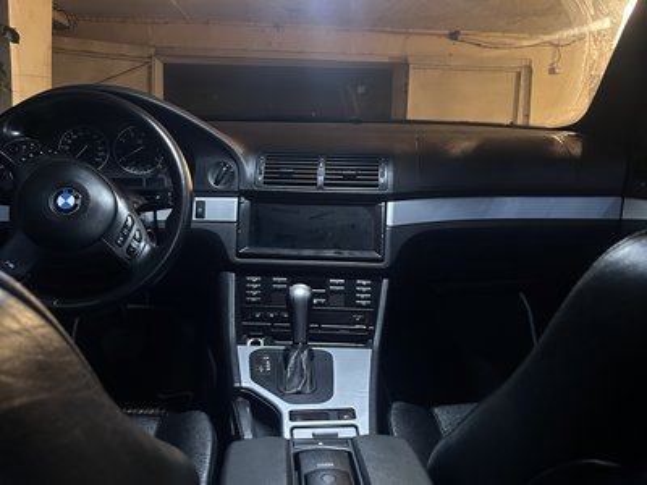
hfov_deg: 67.3
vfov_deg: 53.1
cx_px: 324
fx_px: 486
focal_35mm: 26
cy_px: 242
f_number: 1.5
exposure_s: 1/25
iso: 500
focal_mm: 5.7
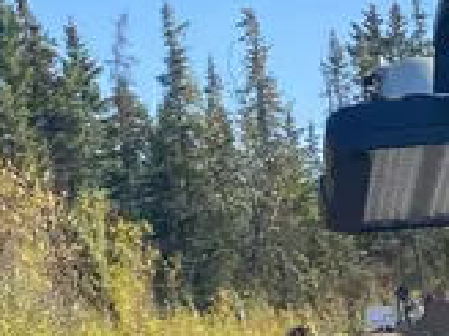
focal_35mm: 116
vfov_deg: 11.4
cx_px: 589
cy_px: 687
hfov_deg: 16.1
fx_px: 1505
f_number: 1.8
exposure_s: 1/1300
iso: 32
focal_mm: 4.25
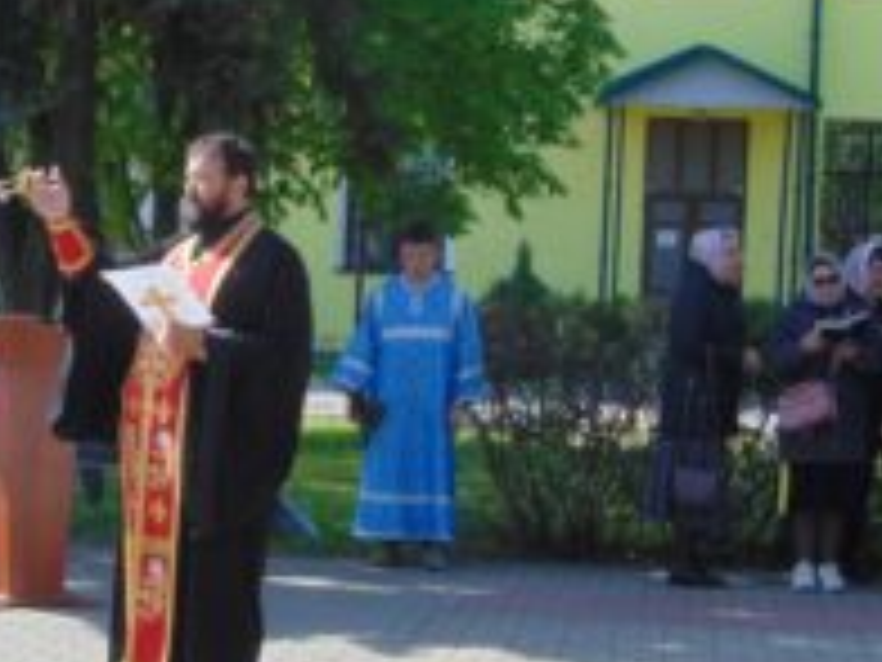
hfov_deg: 19.1
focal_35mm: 102
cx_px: 202
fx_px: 2599
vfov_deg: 14.5
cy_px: 405
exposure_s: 1/500
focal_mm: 9
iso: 80
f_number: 3.5
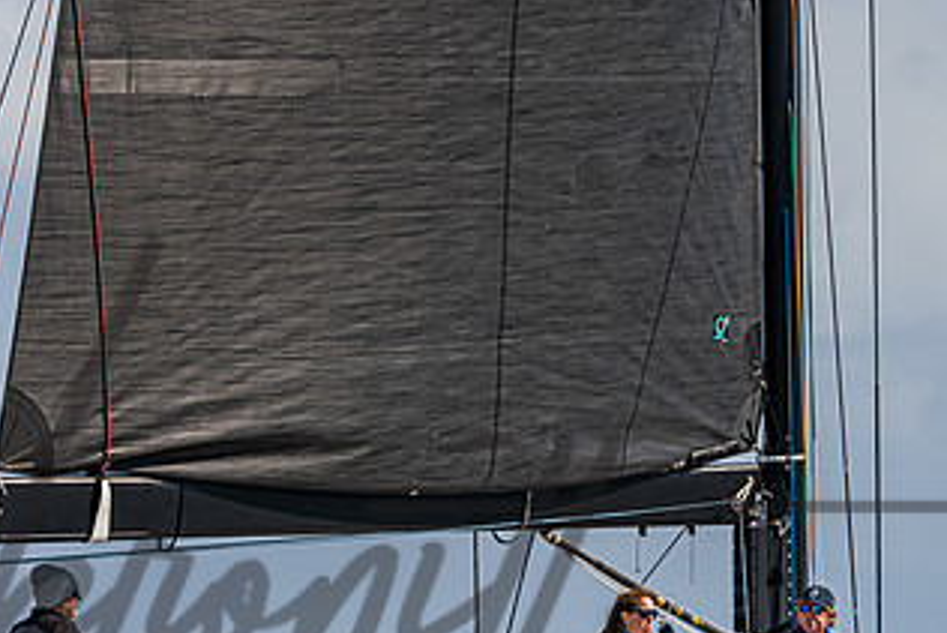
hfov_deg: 3.5
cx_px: 104
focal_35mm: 588
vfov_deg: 2.3
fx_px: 15474
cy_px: 516
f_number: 9
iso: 400
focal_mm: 250
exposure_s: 1/1600
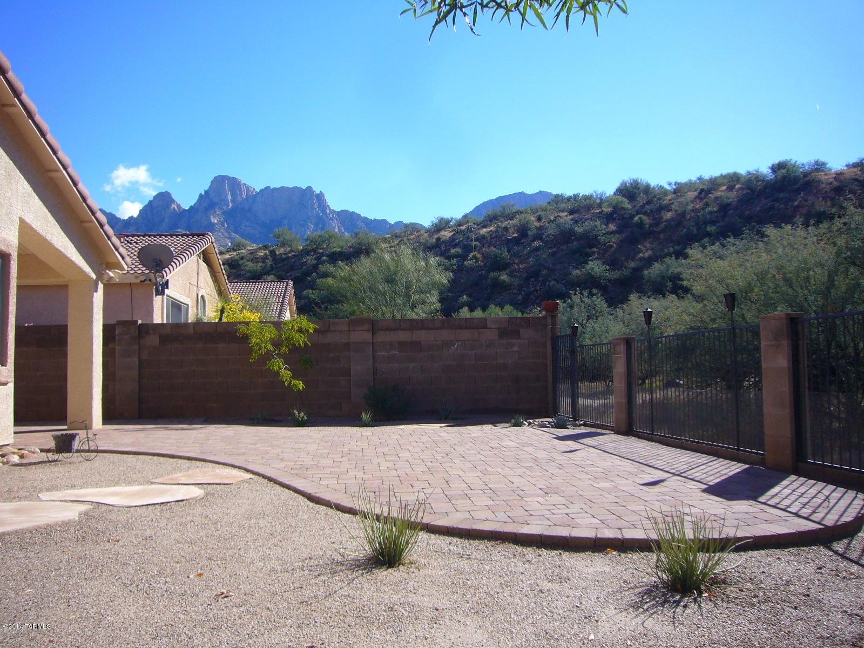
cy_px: 324
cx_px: 432
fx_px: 699
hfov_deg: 63.4
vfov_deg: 49.7
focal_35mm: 28
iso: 80
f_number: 5.6
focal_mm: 4.6
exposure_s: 1/250
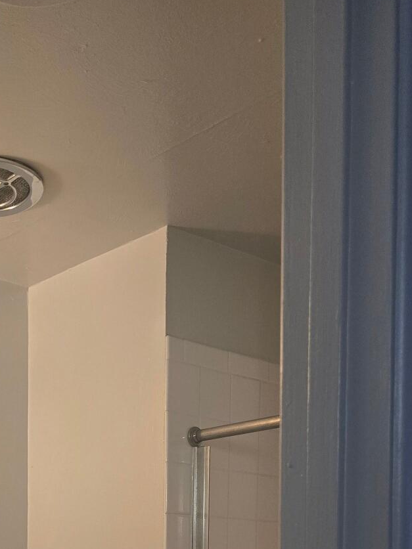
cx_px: -21
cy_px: 615
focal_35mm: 55
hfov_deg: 25.0
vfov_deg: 30.9
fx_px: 873
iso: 160
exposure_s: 1/120
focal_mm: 6.3
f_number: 1.7
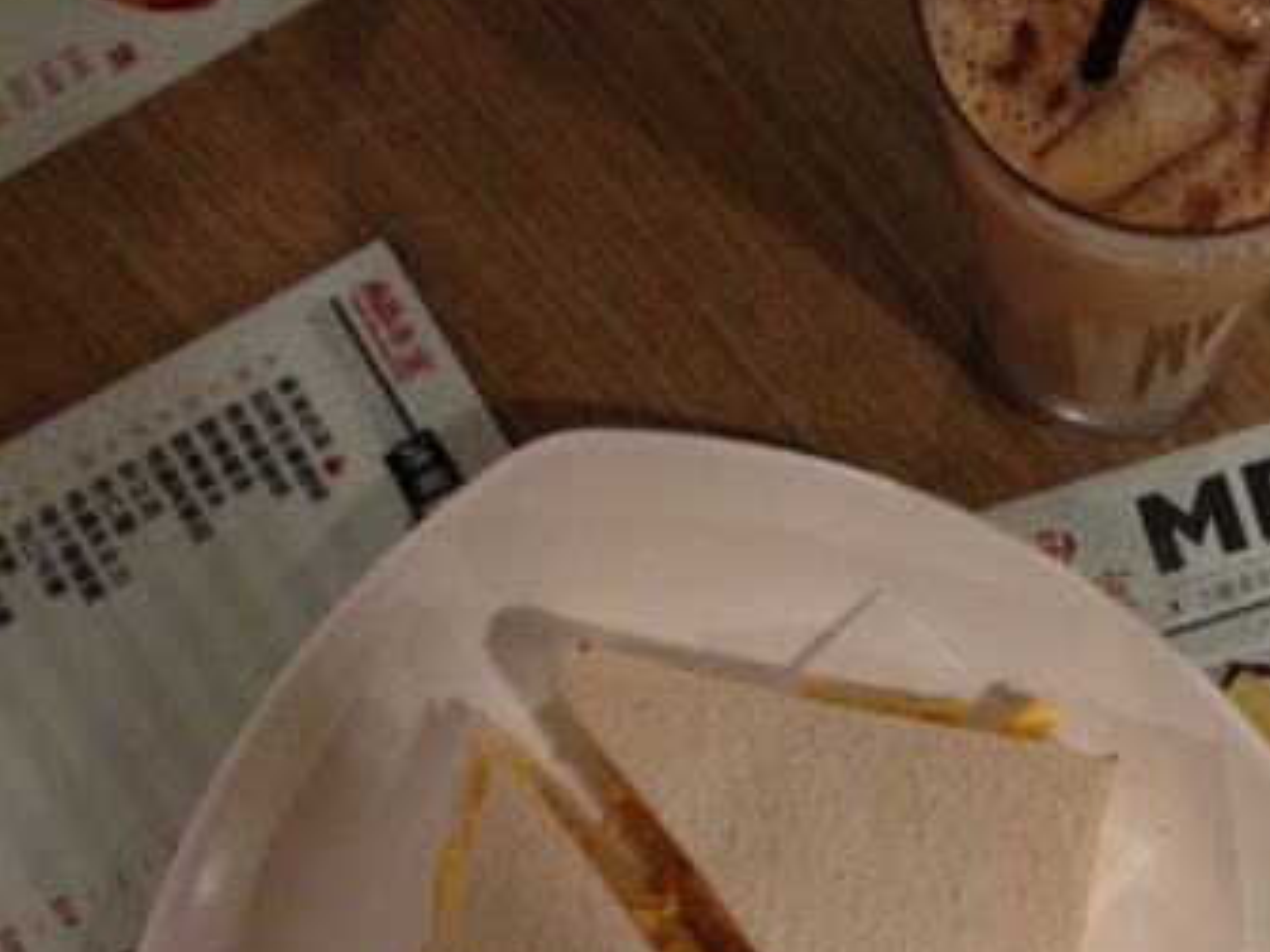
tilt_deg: -82.3
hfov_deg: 29.4
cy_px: 698
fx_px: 2311
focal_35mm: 63
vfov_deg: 23.1
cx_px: 1149
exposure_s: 1/20
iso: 160
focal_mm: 4.12
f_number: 2.4
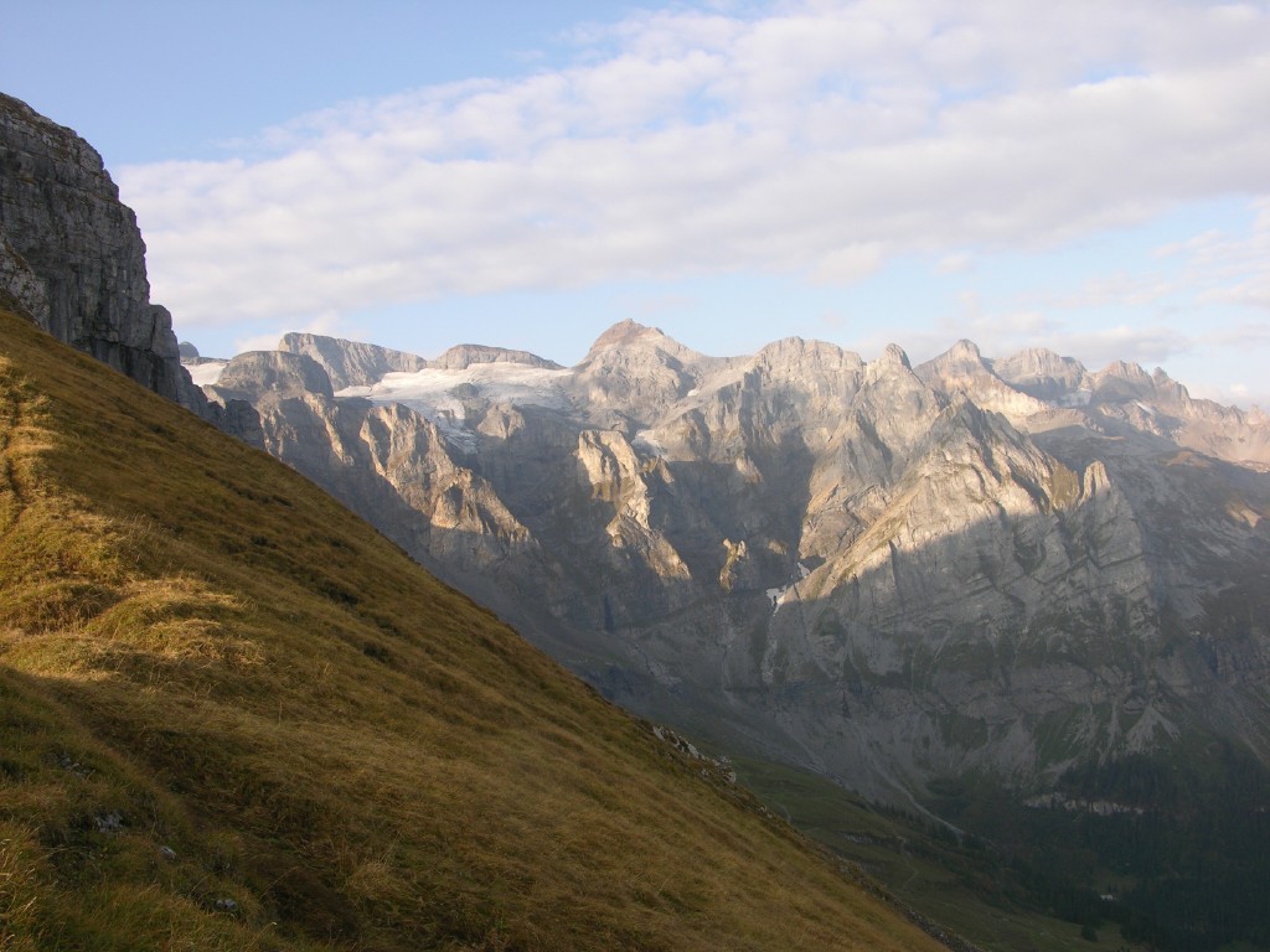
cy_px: 476
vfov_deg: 40.7
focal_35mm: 35
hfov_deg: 52.6
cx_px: 635
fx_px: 1284
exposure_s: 1/124
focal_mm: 8.9
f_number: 5
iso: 50
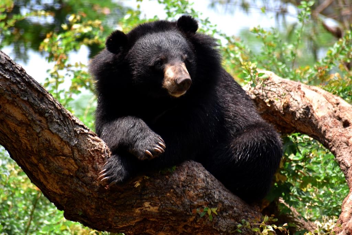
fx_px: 4400
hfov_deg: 4.6
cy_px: 118
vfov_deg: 3.1
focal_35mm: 450
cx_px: 176
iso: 400
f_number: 6.3
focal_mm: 300
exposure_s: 1/500
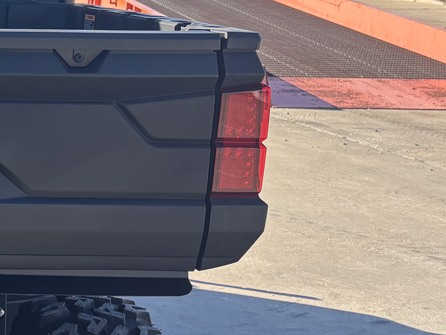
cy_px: 126
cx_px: -238
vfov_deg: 16.8
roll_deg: -2.0
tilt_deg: -8.3
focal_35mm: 88
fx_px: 1134
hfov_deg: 19.2
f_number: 1.6
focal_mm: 5.96
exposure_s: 1/824
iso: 50
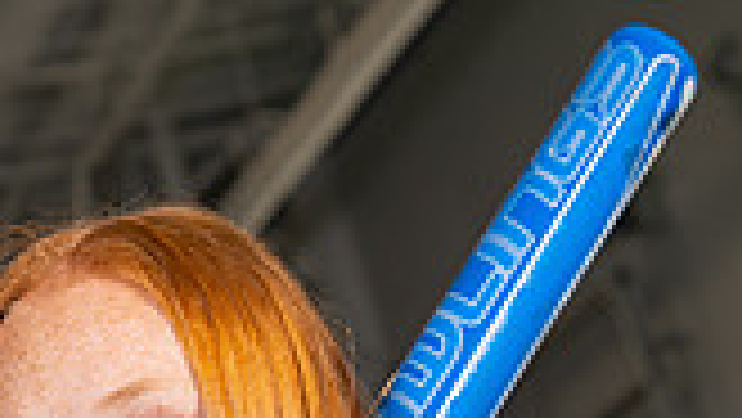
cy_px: 1007
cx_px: 243
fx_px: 3366
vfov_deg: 6.7
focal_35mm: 171
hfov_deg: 12.6
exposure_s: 1/200
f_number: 5.6
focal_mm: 60
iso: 200
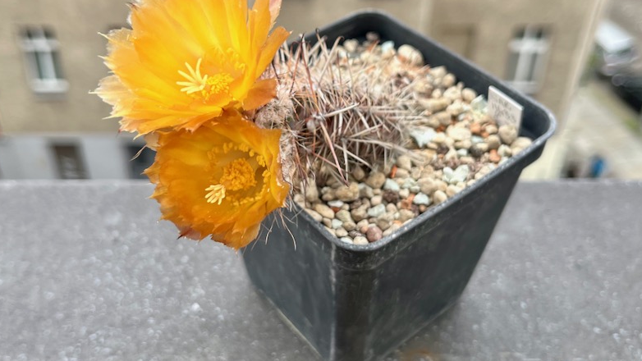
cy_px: 139
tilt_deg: -38.6
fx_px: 494
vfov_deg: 40.0
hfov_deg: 66.1
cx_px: 319
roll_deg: +1.6
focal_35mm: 29
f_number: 1.6
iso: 50
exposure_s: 1/1036
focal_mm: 5.1
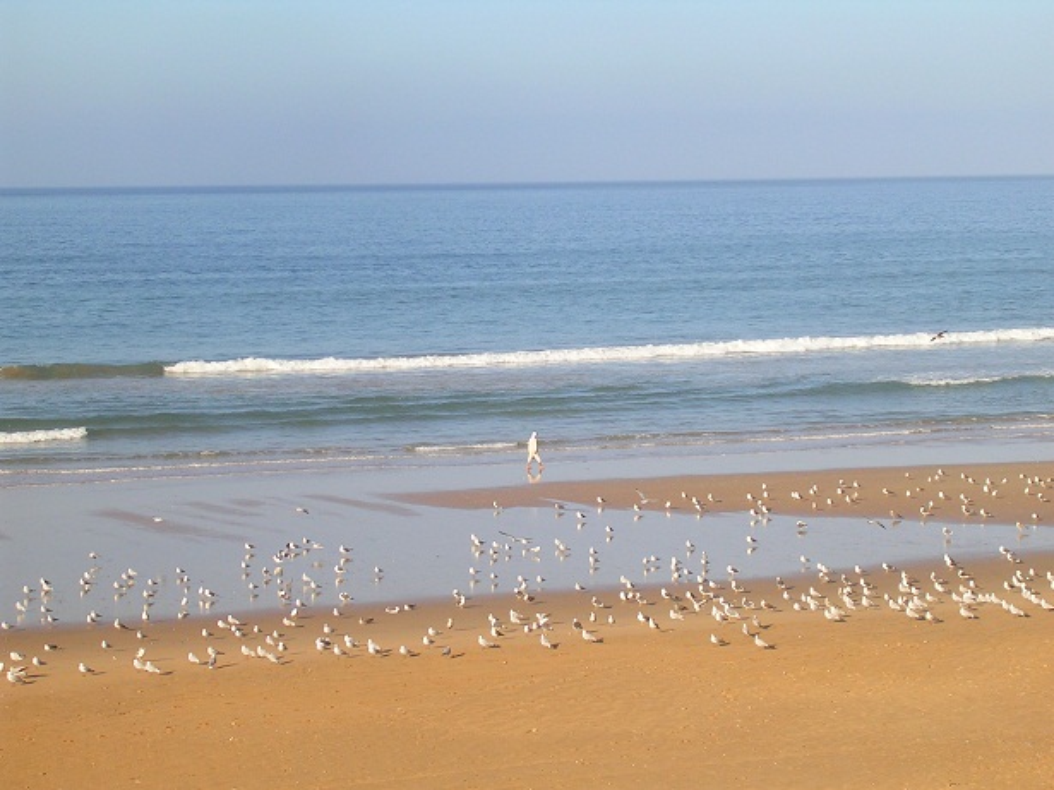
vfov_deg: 14.8
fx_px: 3044
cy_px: 395
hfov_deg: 19.6
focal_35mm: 100
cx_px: 527
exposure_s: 1/401
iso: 50
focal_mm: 15.2
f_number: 4.5
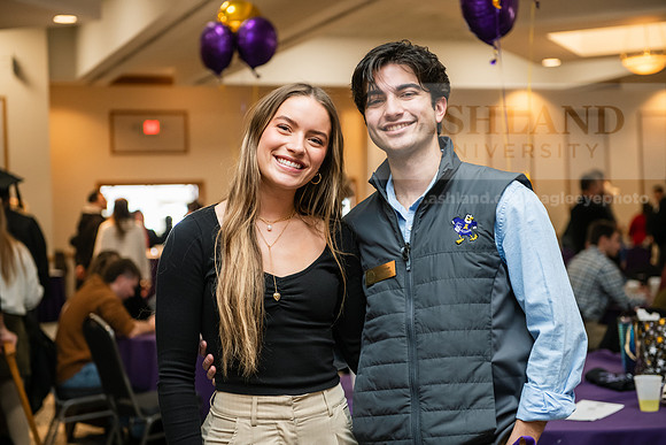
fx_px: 1147
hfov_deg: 32.4
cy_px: 222
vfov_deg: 21.9
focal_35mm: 62
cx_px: 333
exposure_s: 1/160
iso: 2000
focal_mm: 62
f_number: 3.5
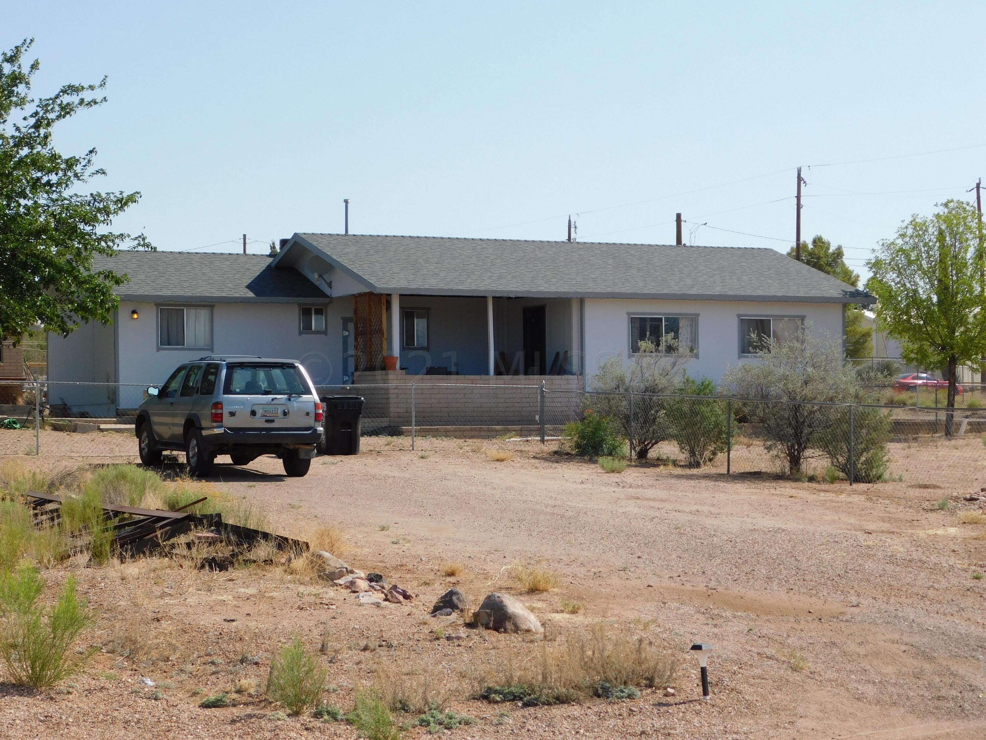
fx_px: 2022
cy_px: 370
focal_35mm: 71
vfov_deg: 20.7
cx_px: 493
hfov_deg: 27.4
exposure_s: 1/800
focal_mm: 12.6
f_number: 4.3
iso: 125
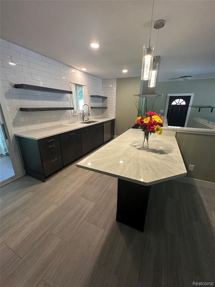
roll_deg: +0.5
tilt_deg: -14.6
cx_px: 108
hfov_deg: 85.7
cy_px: 144
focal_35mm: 14
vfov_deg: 102.1
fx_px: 116
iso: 250
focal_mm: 2.22
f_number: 2.2
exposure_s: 1/120
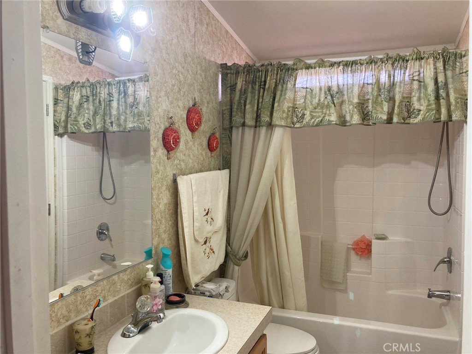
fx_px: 382
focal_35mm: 28
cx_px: 236
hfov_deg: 63.4
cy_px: 177
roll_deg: +0.2
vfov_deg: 49.7
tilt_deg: -1.7
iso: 80
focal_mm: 3.99
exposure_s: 1/120
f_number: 1.8
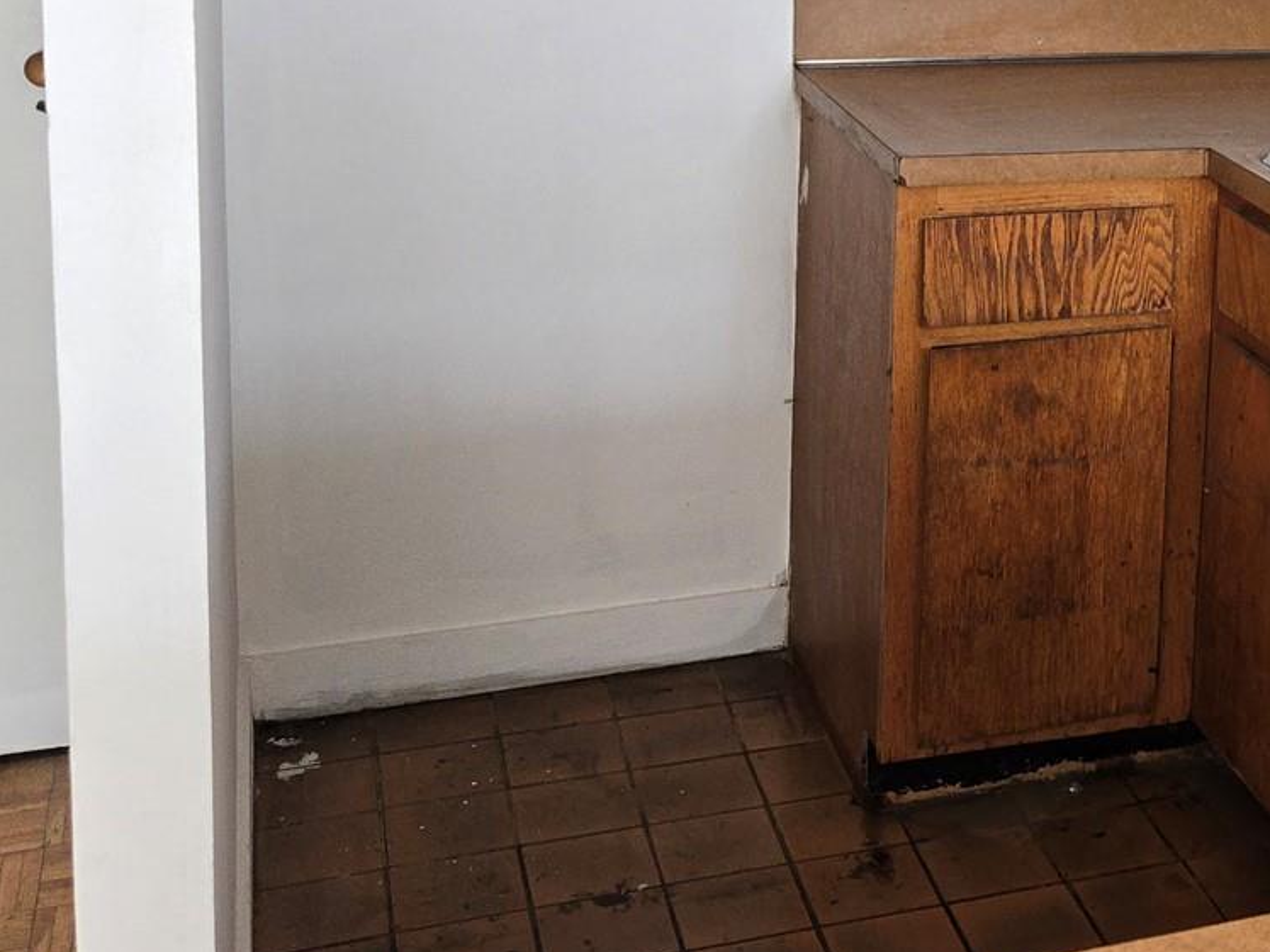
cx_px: 1301
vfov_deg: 22.4
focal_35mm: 63
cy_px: -3
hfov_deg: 28.6
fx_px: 2311
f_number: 1.8
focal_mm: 5.4
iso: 100
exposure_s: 1/40
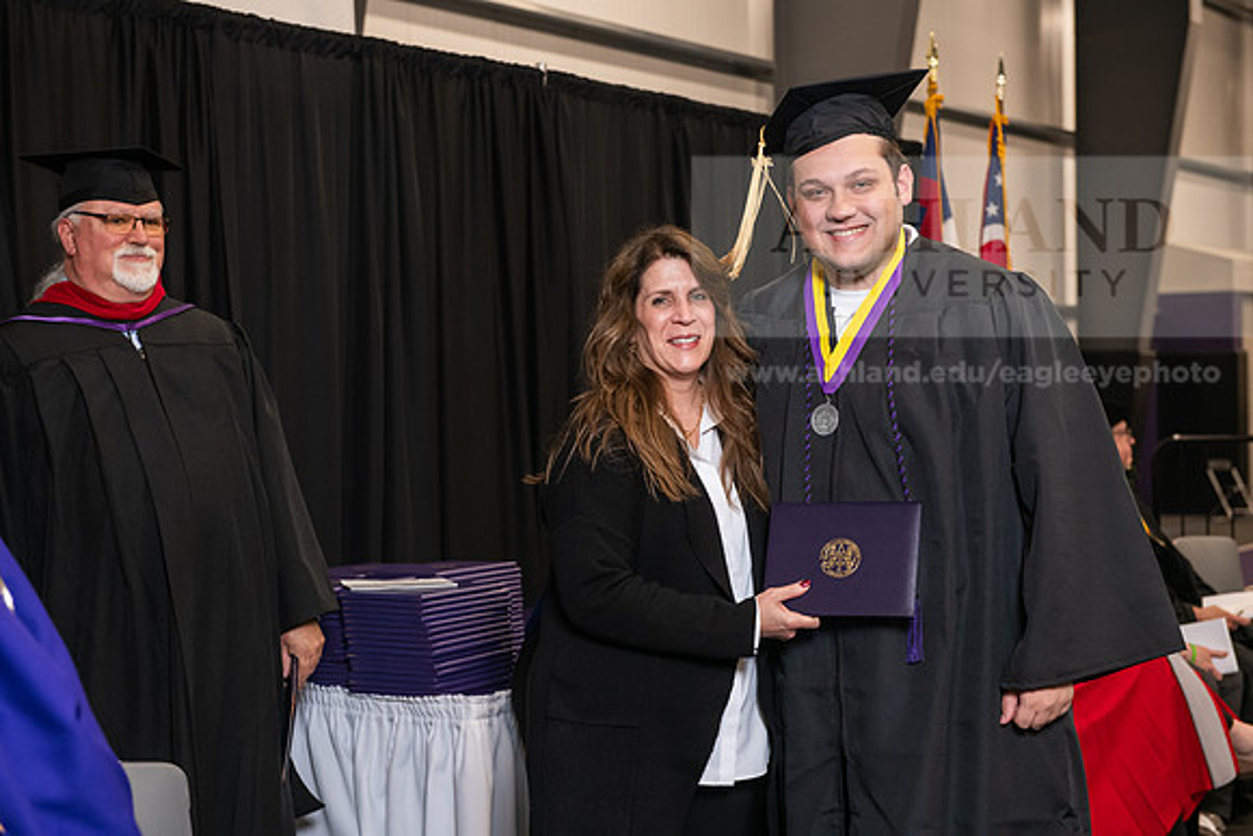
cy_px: 418
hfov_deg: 32.4
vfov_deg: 21.9
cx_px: 626
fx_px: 2158
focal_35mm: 62
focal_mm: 62
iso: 1600
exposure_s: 1/125
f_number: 5
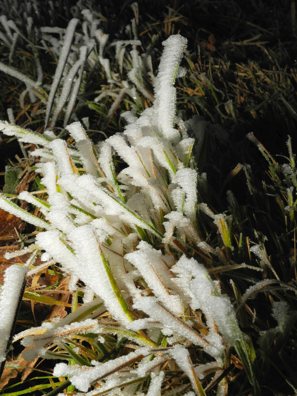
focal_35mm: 41
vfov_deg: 45.8
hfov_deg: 35.1
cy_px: 198
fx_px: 469
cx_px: 148
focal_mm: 8.8
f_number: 8
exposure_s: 1/160
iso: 100
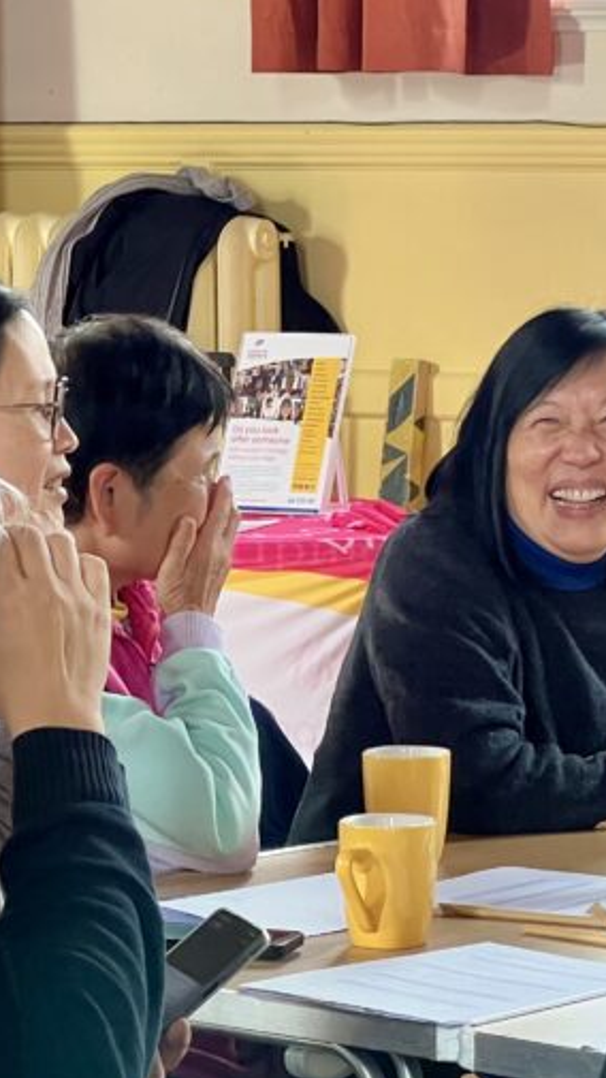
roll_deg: -0.1
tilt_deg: -4.4
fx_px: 4857
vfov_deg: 12.6
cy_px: 391
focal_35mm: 170
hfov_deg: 7.1
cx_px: 559
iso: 200
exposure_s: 1/60
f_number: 2.8
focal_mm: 9
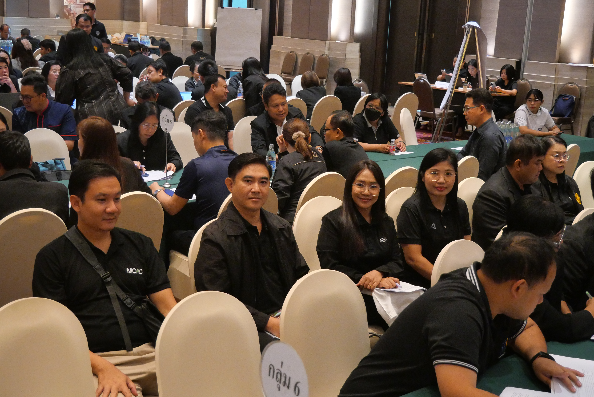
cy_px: 198
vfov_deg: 28.7
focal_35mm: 47
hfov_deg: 41.9
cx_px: 297
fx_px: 776
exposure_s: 1/100
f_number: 4.3
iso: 3200
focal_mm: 23
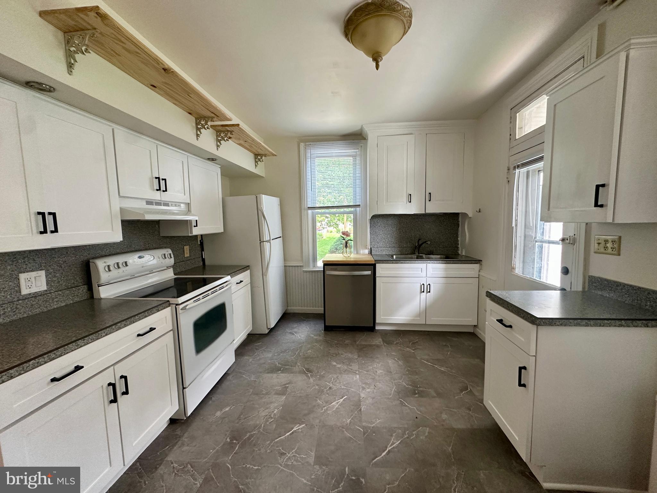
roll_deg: +0.9
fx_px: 266
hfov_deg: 102.1
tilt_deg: -5.3
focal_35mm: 14
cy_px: 246
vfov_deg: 85.7
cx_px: 328
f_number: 2.2
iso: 250
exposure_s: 1/120
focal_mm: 2.22
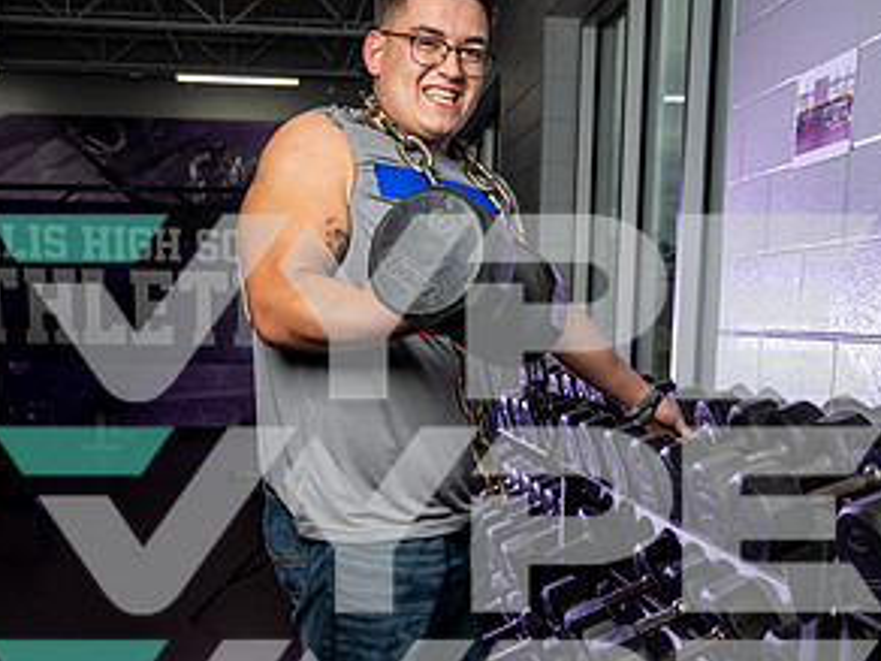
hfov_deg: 43.9
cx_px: 437
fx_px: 1094
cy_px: 522
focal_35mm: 43
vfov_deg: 32.7
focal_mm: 29
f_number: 5
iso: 250
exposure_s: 1/250
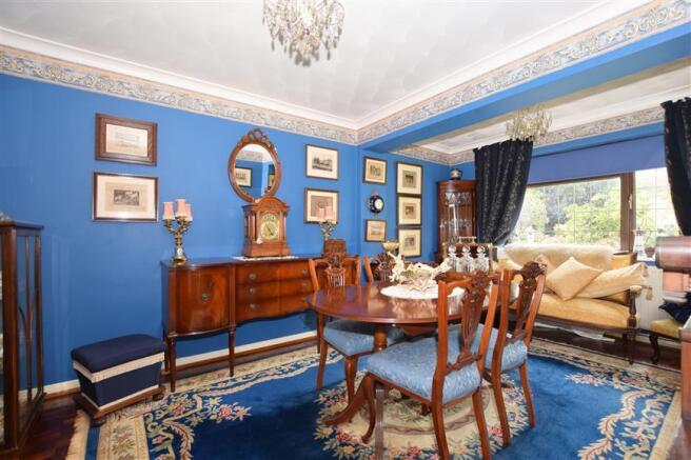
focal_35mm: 15
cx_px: 346
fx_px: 288
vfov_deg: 77.3
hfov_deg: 100.4
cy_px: 230
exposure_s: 1/13
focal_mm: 10
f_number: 5.6
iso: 400
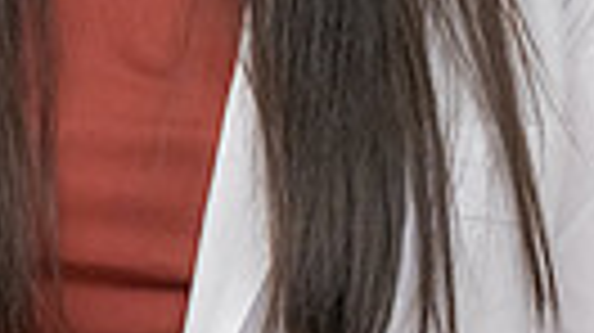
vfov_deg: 1.9
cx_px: 50
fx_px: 9868
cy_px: -369
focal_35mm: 627
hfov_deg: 3.4
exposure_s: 1/80
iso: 5000
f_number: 4
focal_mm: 175
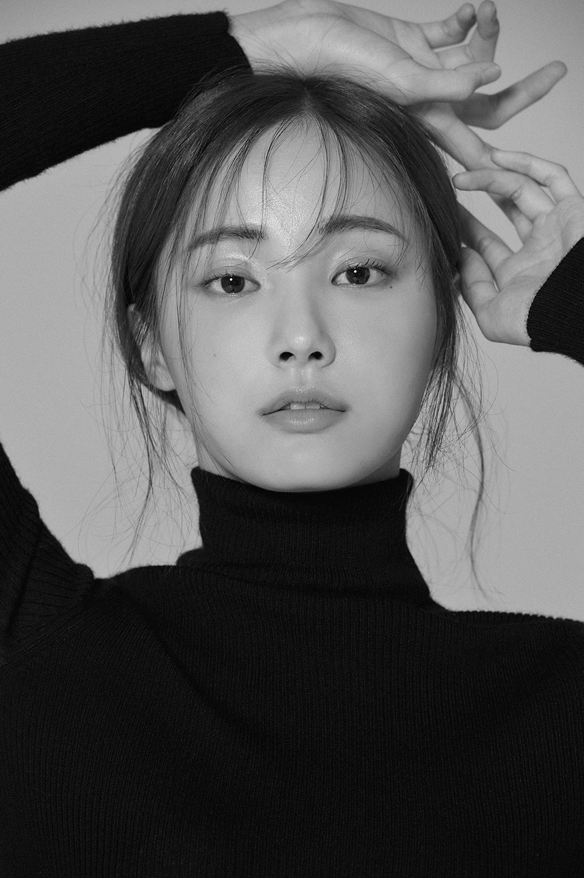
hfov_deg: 6.9
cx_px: 292
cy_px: 439
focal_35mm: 200
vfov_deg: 10.3
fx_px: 4873
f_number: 7.1
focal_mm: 200
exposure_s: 1/125
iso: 200
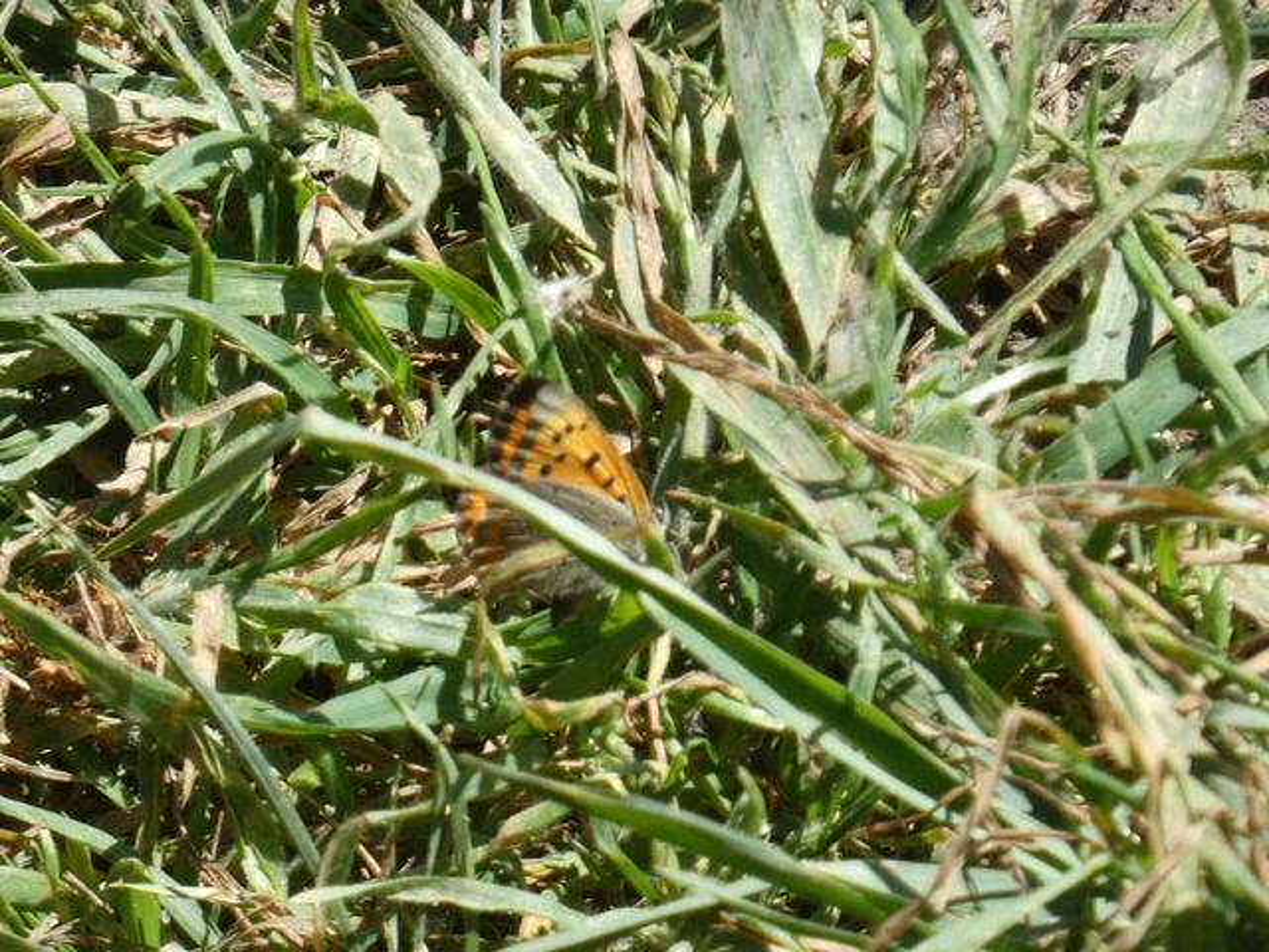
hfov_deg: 3.2
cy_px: 476
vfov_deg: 2.4
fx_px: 22802
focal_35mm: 622
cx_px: 634
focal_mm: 111.5
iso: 80
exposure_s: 1/125
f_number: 5.6
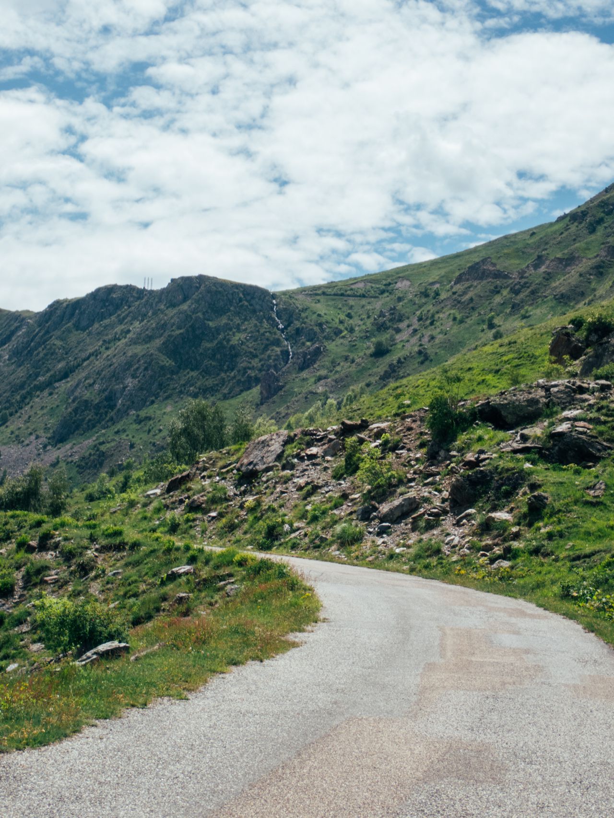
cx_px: 307
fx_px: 1679
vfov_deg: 27.4
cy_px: 409
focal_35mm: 71
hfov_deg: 20.7
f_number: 5.6
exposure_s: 1/500
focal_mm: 12.73
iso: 100
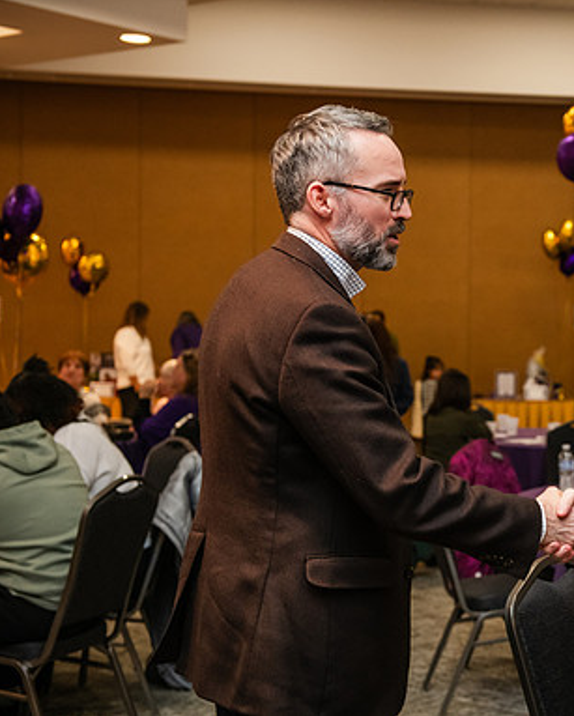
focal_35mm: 71
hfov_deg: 21.0
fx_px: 1506
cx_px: 537
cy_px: 356
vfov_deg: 26.7
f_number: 3.5
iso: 2000
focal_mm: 50
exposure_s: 1/200
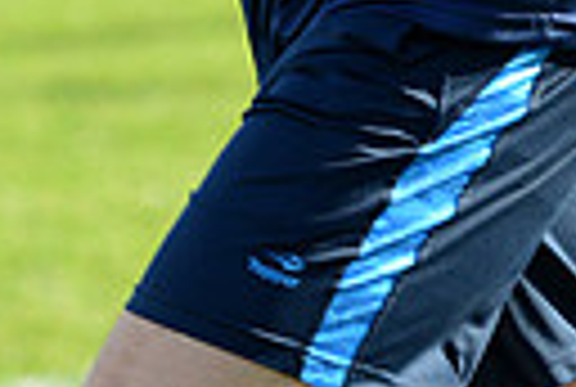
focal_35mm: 768
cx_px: 252
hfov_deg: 2.7
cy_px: -475
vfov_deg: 1.8
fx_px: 12317
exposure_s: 1/500
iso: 500
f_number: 4
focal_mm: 170
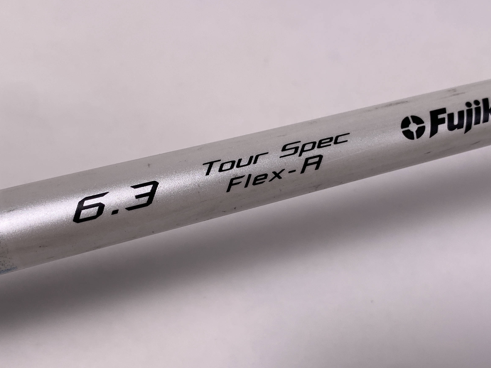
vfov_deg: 32.1
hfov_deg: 42.0
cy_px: 222
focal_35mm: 45
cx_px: 267
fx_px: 638
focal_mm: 4.25
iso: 25
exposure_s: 1/420
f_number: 1.8
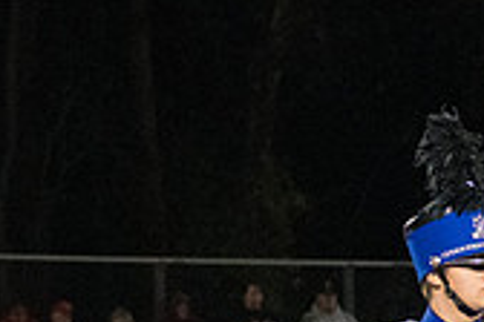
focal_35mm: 620
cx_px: 717
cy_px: 480
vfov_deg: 2.2
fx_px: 8335
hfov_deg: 3.3
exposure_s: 1/400
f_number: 5
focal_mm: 120
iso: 5000
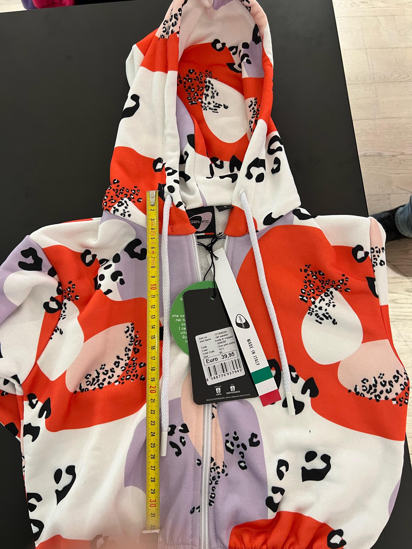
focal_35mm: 26
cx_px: 206
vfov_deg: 67.3
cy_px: 274
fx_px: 413
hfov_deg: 53.1
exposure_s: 1/60
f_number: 1.5
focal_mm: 5.7
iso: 125
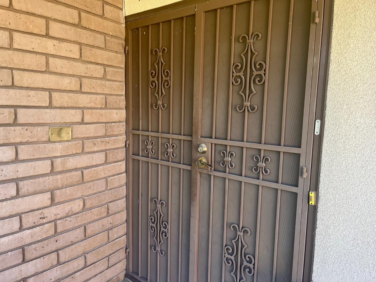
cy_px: 141
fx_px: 282
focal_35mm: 26
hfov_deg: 67.3
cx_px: 188
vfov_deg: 53.1
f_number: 1.6
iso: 40
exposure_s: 1/195
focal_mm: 5.1
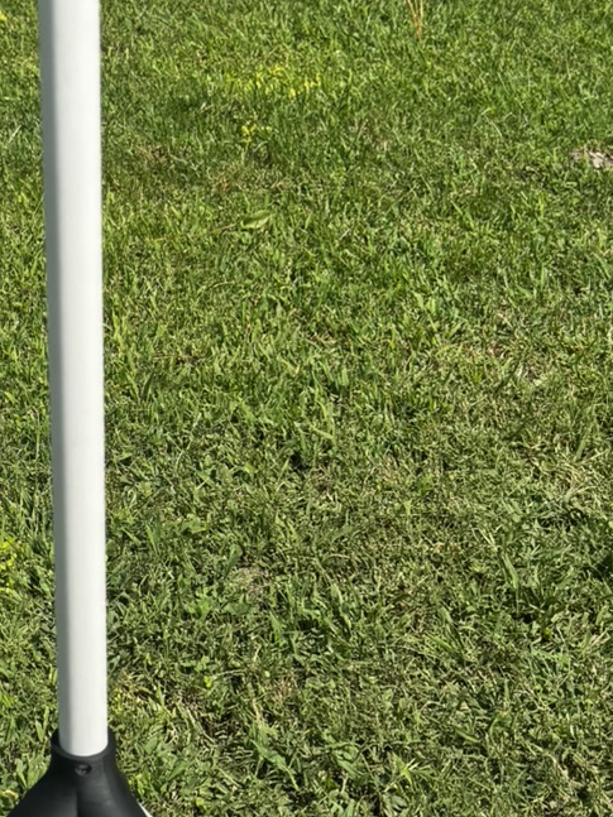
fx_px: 1795
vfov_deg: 25.6
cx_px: 97
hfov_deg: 19.1
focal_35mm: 76
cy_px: 476
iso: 80
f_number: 1.78
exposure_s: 1/2710
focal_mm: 6.76
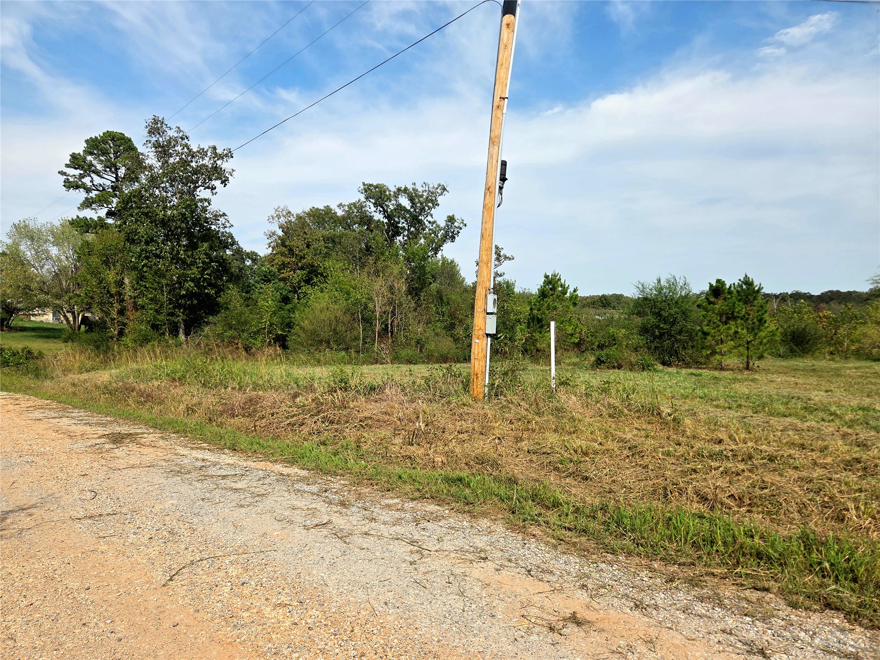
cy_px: 330
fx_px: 585
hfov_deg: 73.9
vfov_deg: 58.9
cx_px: 440
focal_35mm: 23
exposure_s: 1/10000
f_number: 1.8
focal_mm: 5.4
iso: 80
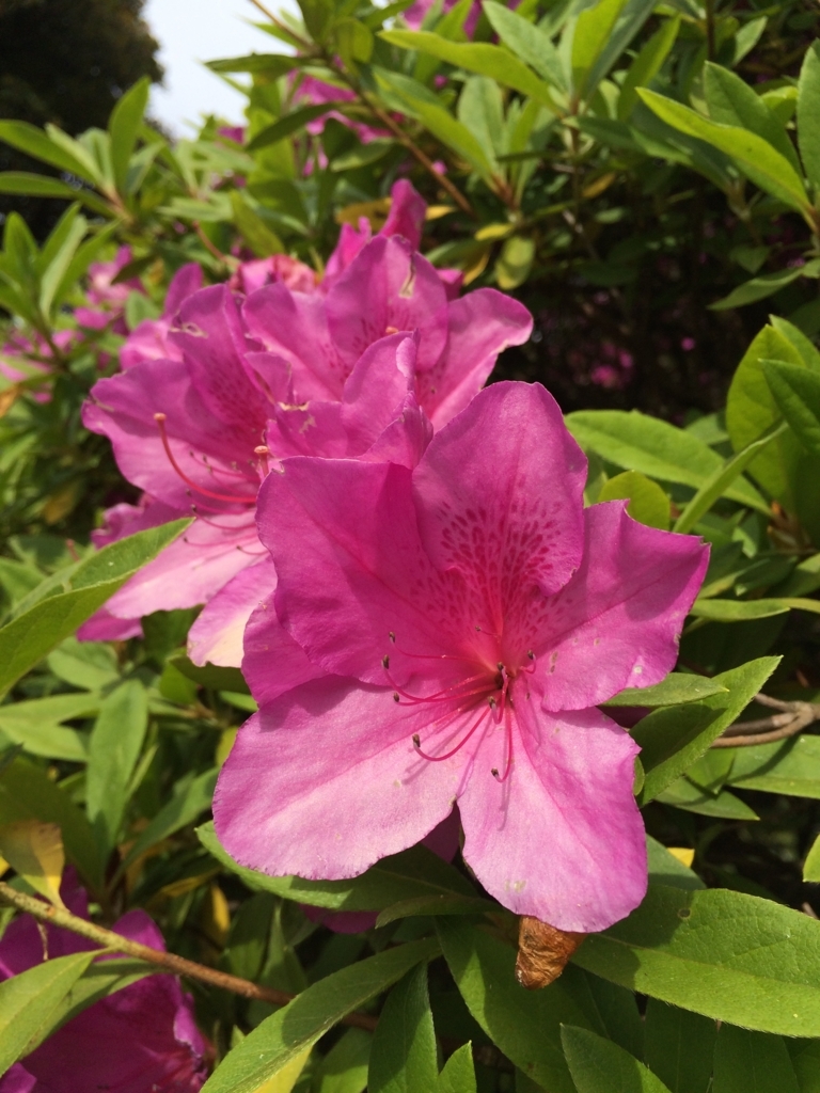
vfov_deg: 61.7
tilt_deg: +12.4
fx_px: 916
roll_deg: +4.7
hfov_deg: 48.2
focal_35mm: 29
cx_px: 410
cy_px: 546
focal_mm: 4.15
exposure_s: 1/1709
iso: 32
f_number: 2.2
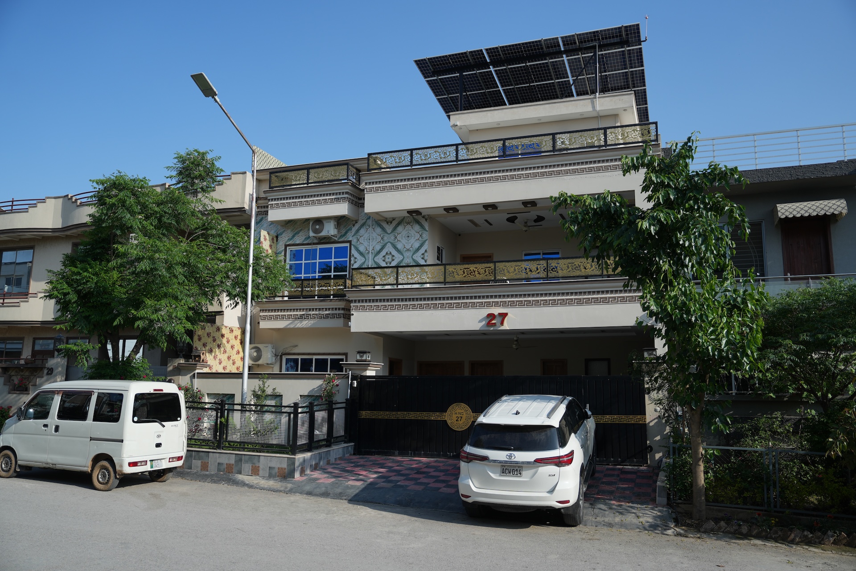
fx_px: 713
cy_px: 286
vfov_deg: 43.6
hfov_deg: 61.9
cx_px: 428
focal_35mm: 30
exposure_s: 1/2000
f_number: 2.8
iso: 100
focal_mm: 30
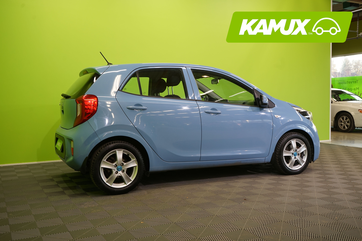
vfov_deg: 36.9
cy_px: 120
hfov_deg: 53.1
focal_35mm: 36
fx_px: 362
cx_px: 181
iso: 500
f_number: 6.3
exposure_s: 1/30
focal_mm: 36
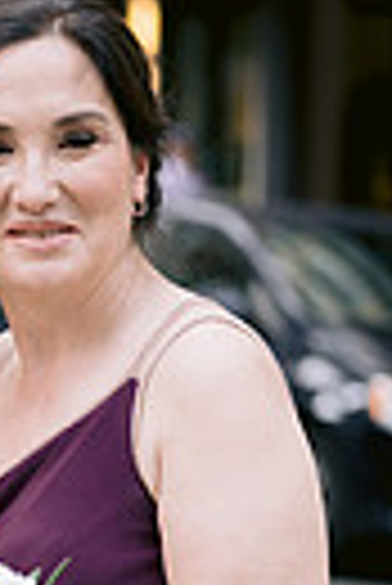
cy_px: 598
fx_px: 2818
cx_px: -108
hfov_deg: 7.9
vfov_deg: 11.7
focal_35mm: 173
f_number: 1.8
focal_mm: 50
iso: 160
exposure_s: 1/500
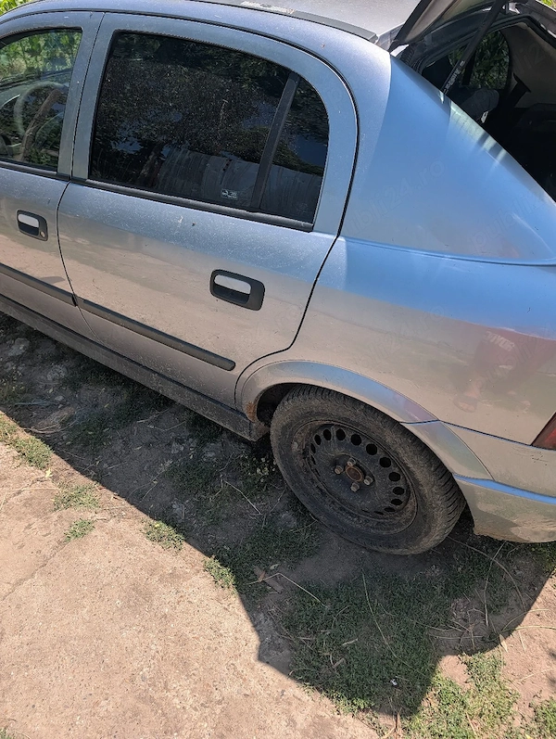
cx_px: 278
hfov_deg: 56.9
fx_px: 513
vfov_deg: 71.5
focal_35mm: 24
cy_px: 370
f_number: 1.68
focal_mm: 6.9
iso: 20
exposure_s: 1/1000
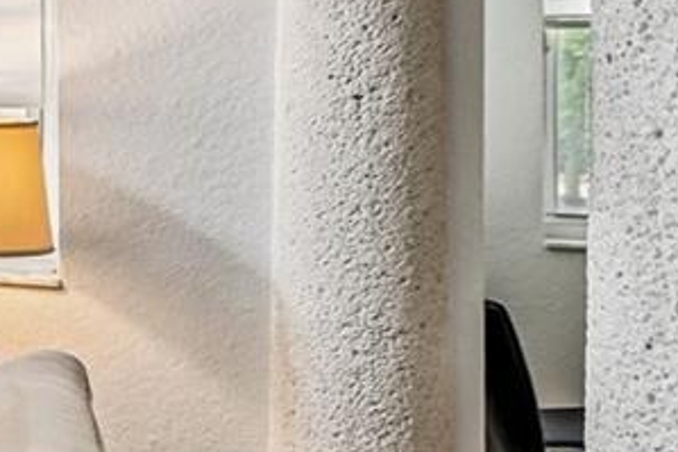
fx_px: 1412
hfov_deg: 14.5
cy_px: 91
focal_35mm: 75
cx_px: -1014
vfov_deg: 18.0
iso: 100
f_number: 4
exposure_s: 1/40
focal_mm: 14
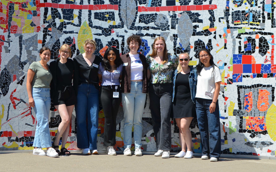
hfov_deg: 29.0
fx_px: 534
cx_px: 123
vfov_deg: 18.3
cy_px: 66
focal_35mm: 71
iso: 100
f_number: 8
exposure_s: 1/250
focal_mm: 38
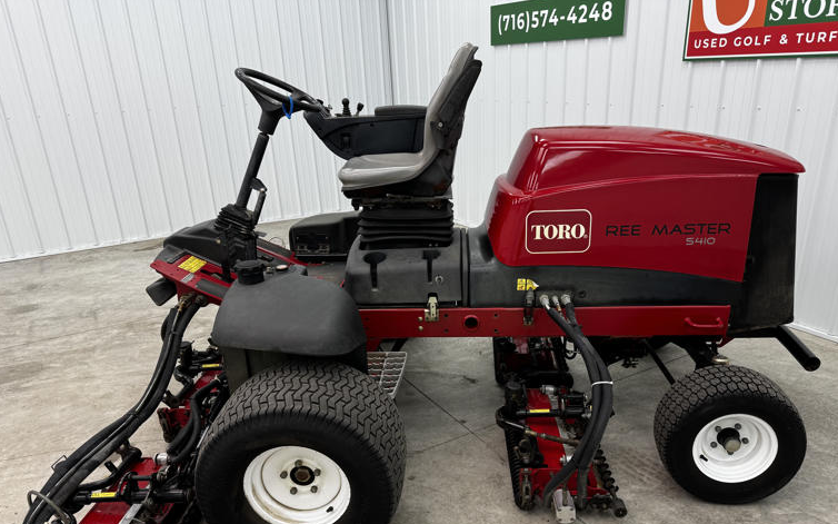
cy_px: 330
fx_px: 617
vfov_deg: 45.6
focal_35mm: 27
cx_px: 441
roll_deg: +1.5
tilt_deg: -24.5
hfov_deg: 68.4
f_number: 1.78
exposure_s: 1/120
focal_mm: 6.76
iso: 100
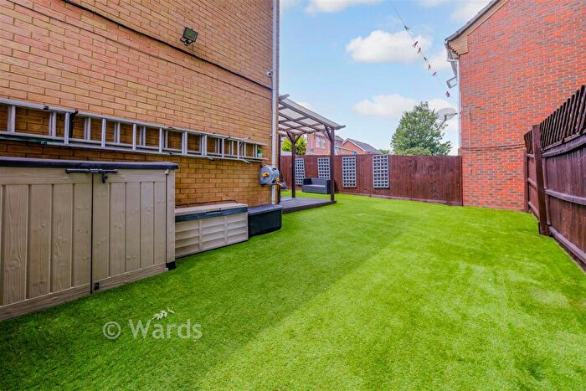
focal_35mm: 14
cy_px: 196
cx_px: 293
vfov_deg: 81.2
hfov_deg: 104.2
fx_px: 228
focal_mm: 14
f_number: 8
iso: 100
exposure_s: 1/200
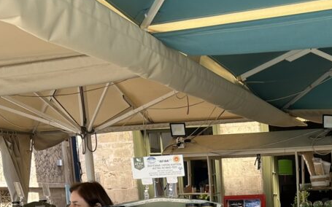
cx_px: 283
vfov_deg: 19.3
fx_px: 561
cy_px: 271
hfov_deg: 31.8
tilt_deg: -9.3
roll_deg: +2.1
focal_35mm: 62
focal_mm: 5.7
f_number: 1.5
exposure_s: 1/1058
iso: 50
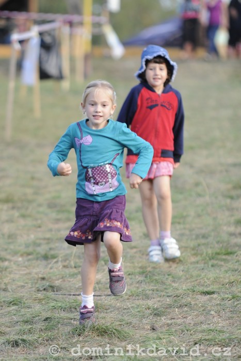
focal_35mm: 170
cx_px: 120
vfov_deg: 12.1
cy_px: 180
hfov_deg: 8.1
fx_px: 1706
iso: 500
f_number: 2.8
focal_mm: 170
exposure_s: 1/640
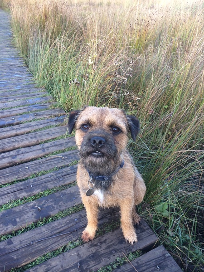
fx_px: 236
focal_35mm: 30
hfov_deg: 46.8
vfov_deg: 60.0
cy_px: 136
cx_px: 102
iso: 50
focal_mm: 4.12
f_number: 2.2
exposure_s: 1/120
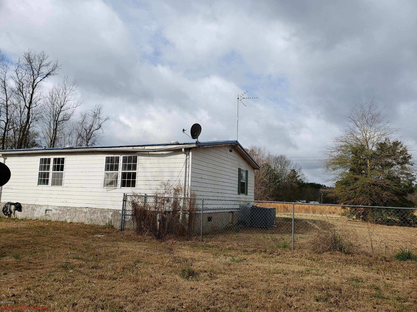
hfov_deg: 67.3
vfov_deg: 53.1
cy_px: 156
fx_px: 313
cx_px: 208
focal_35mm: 26
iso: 50
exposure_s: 1/1686
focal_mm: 4.3
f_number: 2.4
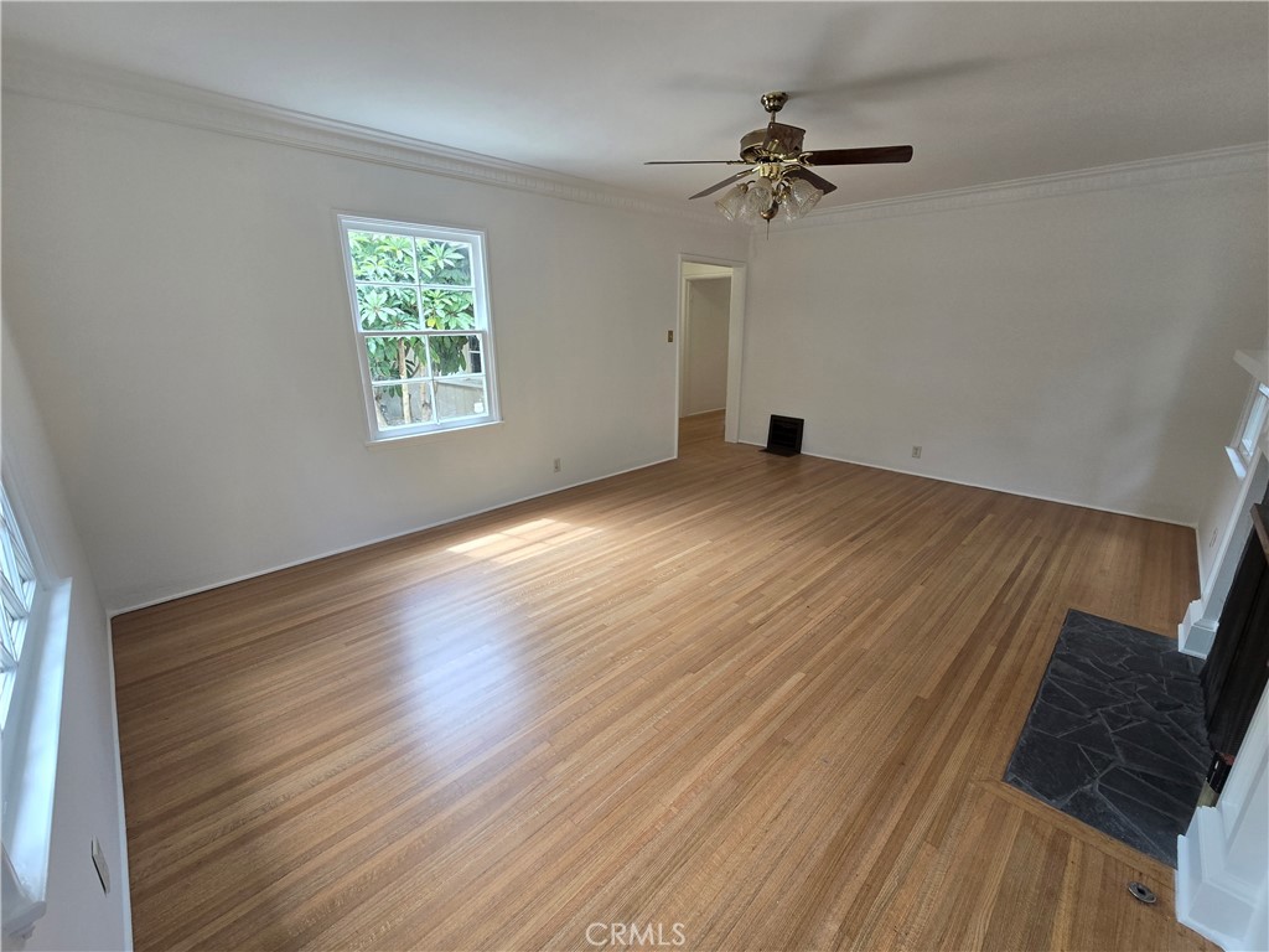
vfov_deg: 89.9
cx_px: 634
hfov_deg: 106.2
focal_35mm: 13
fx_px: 477
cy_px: 476
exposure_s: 1/120
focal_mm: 2.2
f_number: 2.2
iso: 64
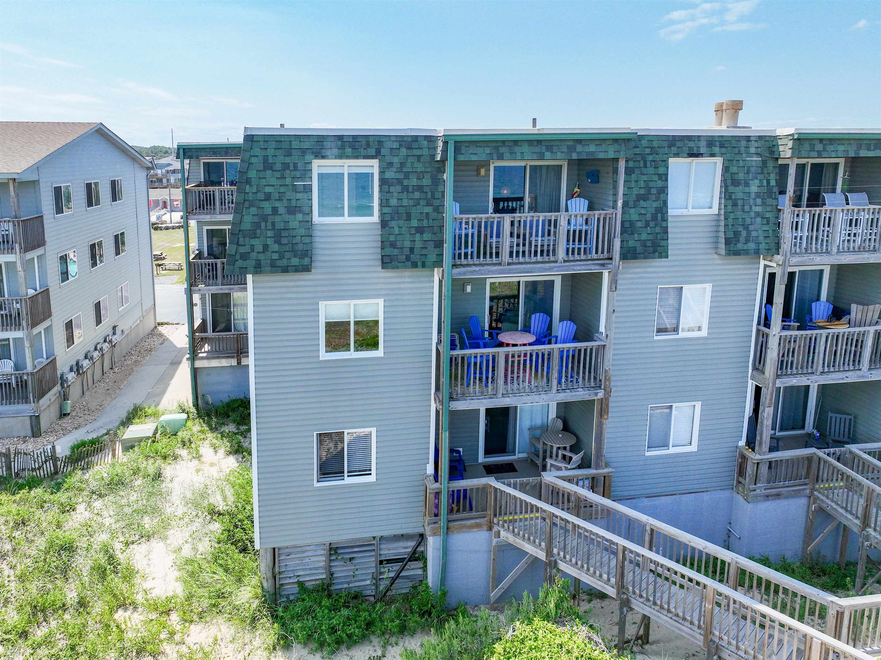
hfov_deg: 71.6
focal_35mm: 24
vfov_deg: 56.8
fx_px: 611
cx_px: 440
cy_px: 330
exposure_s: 1/3200
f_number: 2.8
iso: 300
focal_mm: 12.29
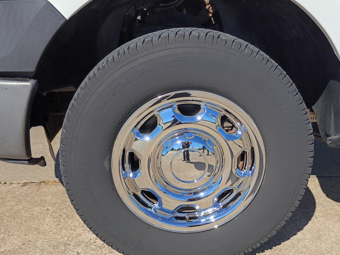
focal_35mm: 35
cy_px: 138
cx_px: 178
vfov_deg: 40.7
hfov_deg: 52.6
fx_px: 344
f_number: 1.8
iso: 104
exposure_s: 1/1401
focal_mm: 4.27
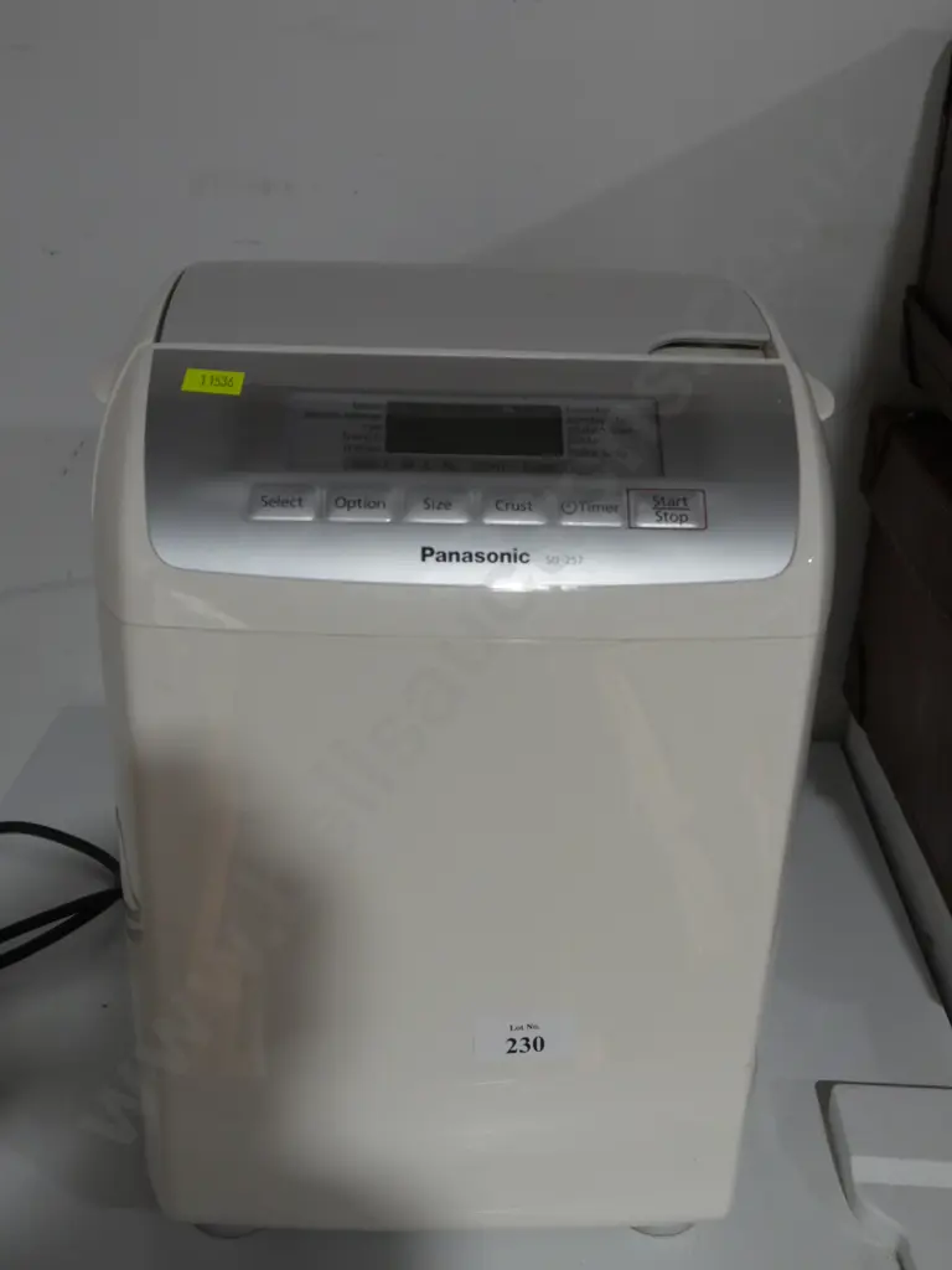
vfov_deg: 44.8
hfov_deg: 34.3
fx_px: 1540
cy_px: 635
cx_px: 476
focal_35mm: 42
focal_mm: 21
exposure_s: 1/60
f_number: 7.1
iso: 1250
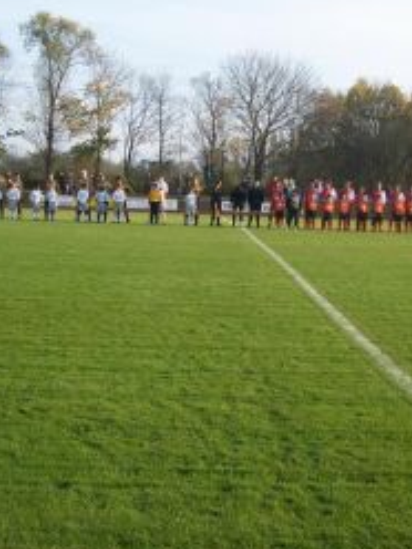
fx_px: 1000
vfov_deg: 30.7
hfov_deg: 23.3
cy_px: 239
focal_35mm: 63
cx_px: 239
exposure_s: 1/350
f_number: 3.4
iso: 100
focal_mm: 8
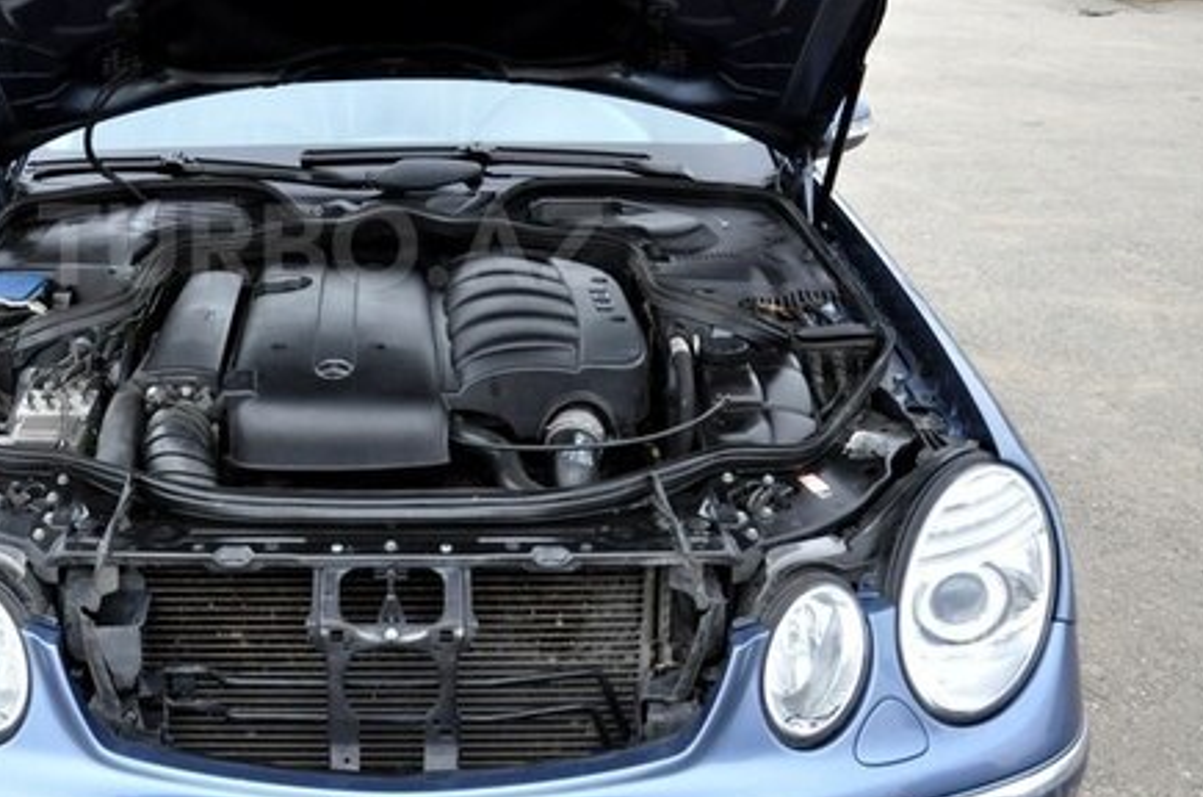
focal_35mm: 41
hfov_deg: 46.0
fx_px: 1367
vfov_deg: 32.1
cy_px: 246
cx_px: 321
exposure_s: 1/1250
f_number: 5
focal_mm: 18
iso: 1250
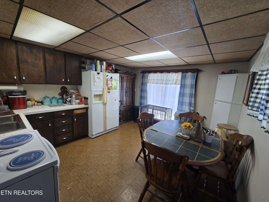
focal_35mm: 13
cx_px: 134
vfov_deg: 89.9
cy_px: 101
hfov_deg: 106.2
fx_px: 101
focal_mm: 2.2
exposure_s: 1/60
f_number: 2.2
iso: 160
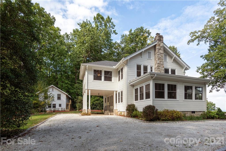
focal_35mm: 20
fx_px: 126
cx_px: 113
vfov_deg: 61.9
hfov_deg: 84.0
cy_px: 76
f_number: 7.1
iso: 250
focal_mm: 20
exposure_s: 1/640
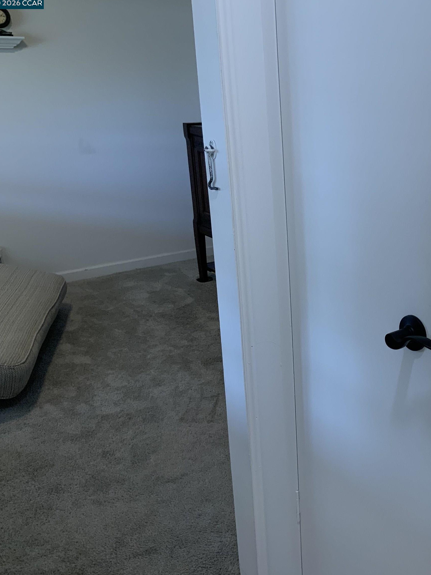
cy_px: 286
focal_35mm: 39
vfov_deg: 47.9
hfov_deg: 34.9
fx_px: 647
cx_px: 380
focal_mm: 3
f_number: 1.8
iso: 32
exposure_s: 1/60
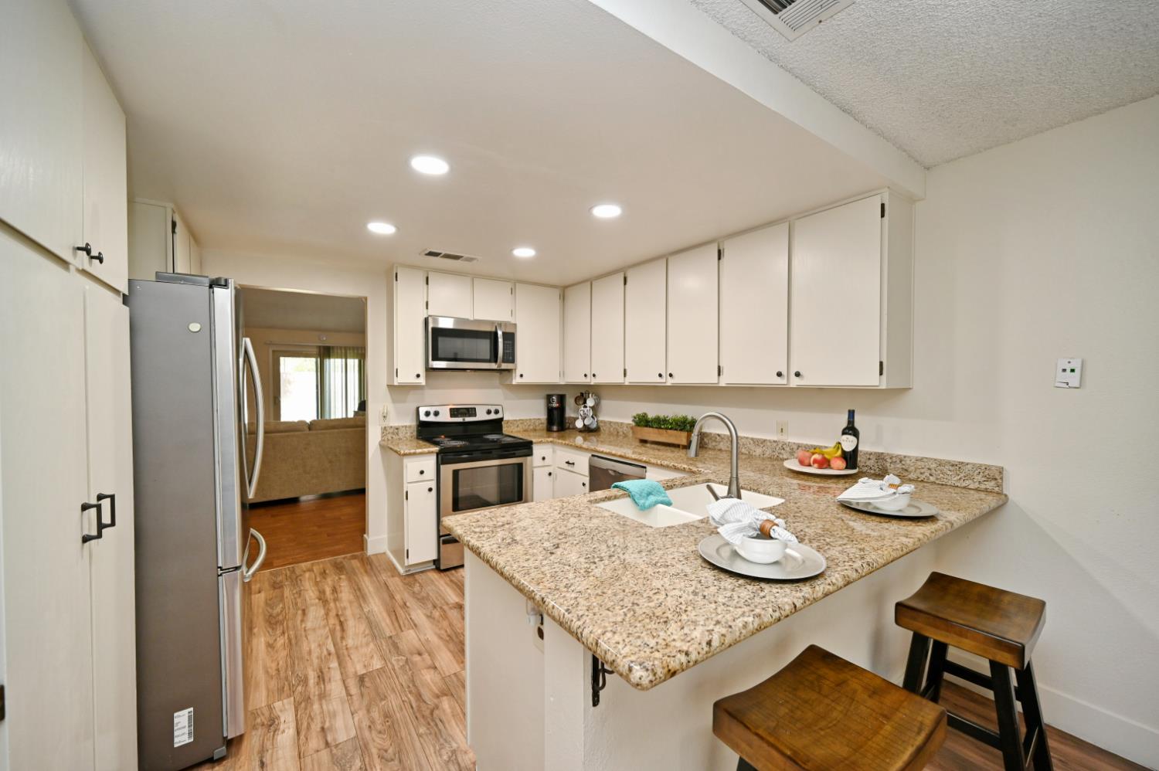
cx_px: 580
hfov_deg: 104.3
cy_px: 386
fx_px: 450
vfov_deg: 81.1
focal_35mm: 14
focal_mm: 14
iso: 450
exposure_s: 1/60
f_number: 4
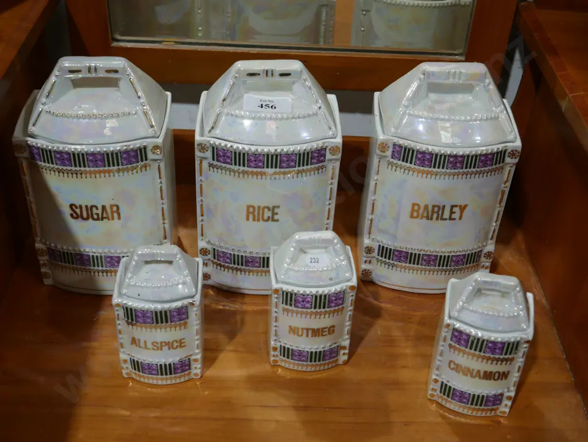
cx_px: 294
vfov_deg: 30.3
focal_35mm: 48
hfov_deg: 39.6
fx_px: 816
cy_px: 221
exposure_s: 1/60
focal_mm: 24
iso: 320
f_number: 5.2
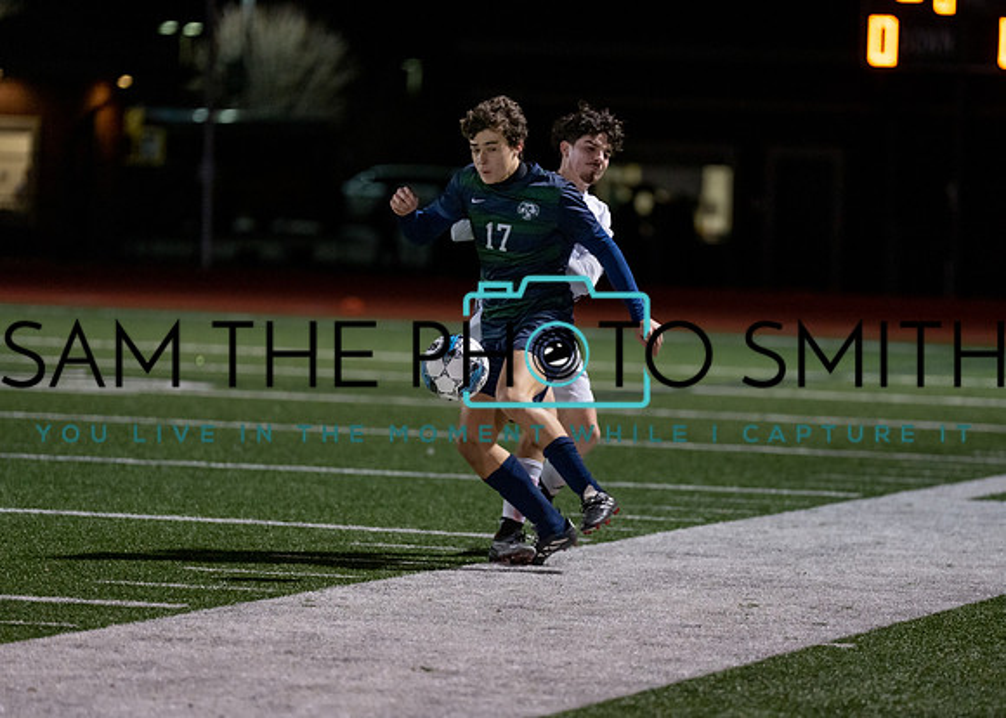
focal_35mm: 226
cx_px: 577
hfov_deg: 8.9
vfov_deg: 6.4
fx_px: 6443
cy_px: 403
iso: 2500
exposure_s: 1/1000
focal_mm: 188
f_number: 2.8
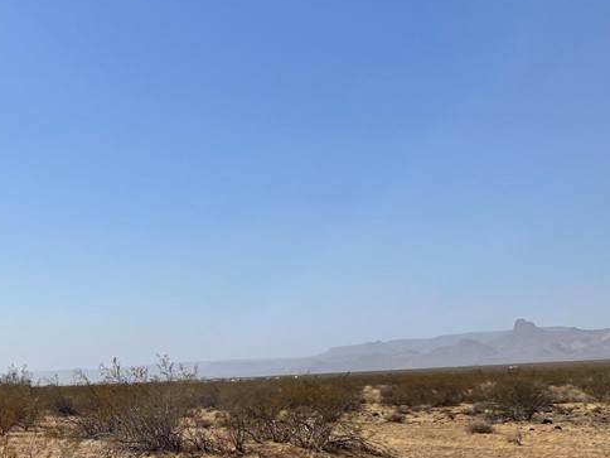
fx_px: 969
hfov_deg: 32.0
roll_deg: +1.9
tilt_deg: -2.1
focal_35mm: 55
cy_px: 426
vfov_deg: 25.6
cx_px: -11
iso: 32
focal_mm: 4.2
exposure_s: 1/7299
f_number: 1.6
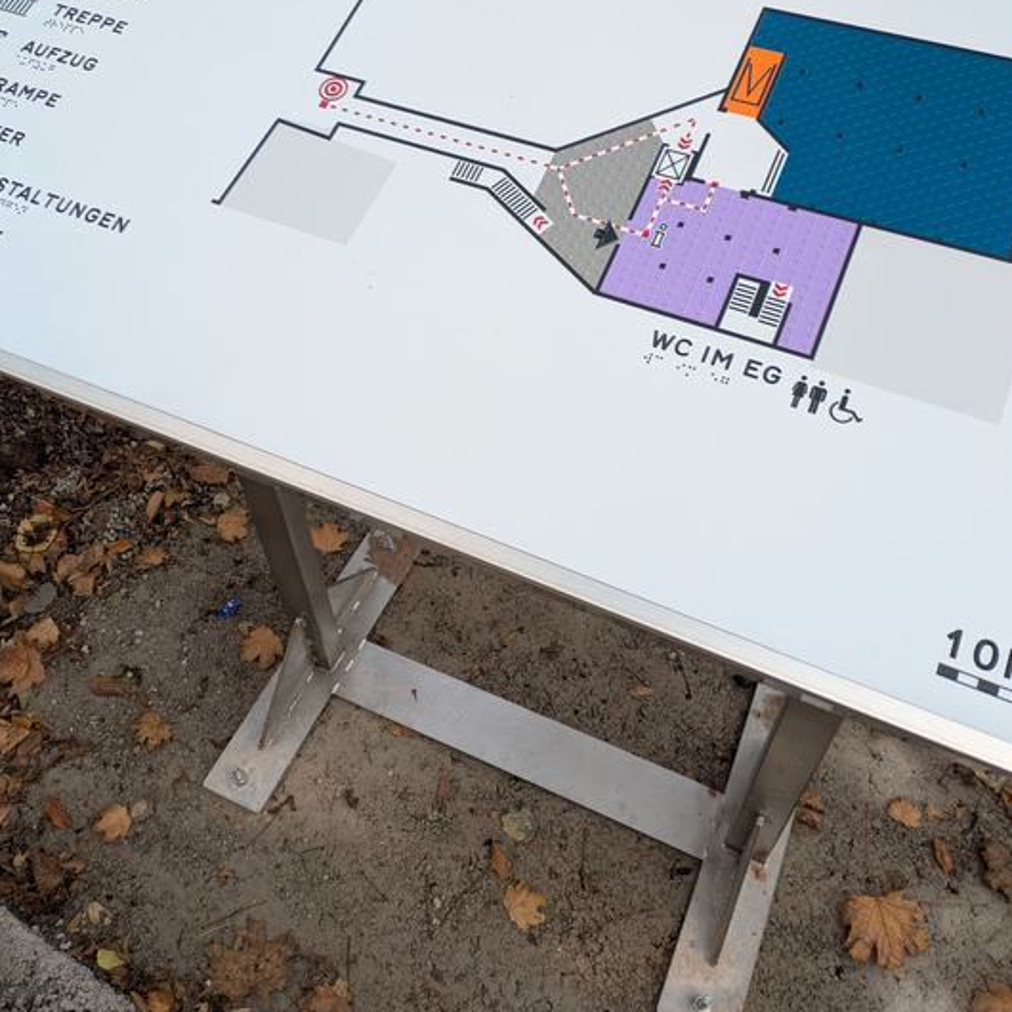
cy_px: 416
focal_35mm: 30
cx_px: 512
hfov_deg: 54.0
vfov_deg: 53.7
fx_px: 992
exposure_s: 1/899
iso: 78
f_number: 1.89
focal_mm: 5.43
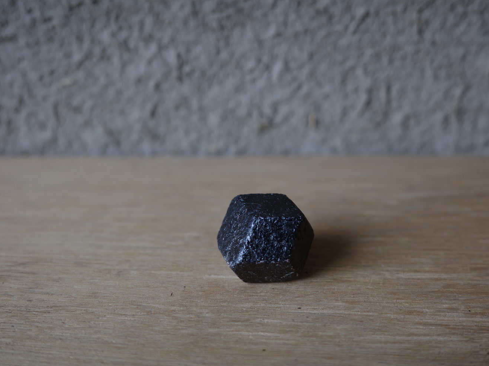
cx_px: 267
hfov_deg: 42.9
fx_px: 622
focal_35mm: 44
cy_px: 182
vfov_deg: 32.9
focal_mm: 26
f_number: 2.8
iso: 200
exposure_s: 1/80
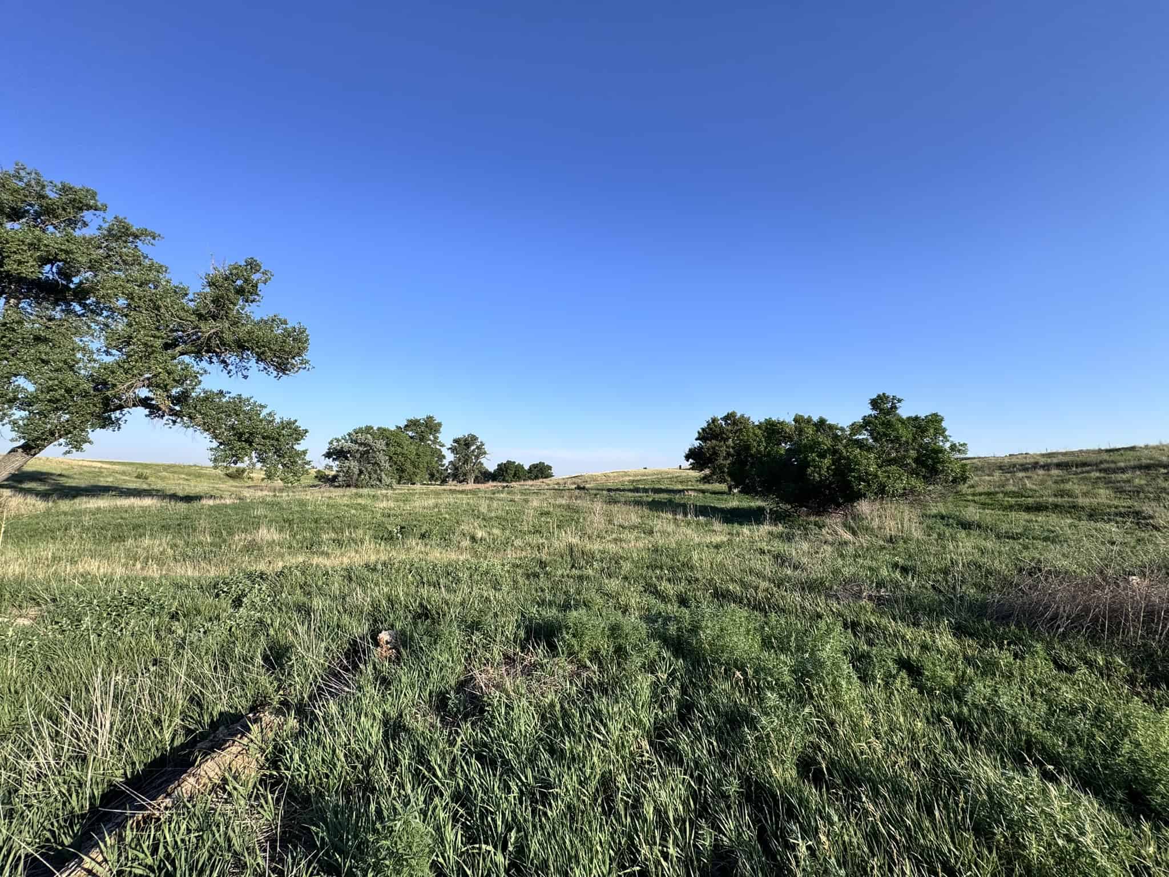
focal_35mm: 14
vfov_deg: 85.7
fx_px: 473
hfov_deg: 102.1
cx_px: 584
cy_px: 438
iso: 40
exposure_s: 1/1449
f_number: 2.2
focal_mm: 2.2
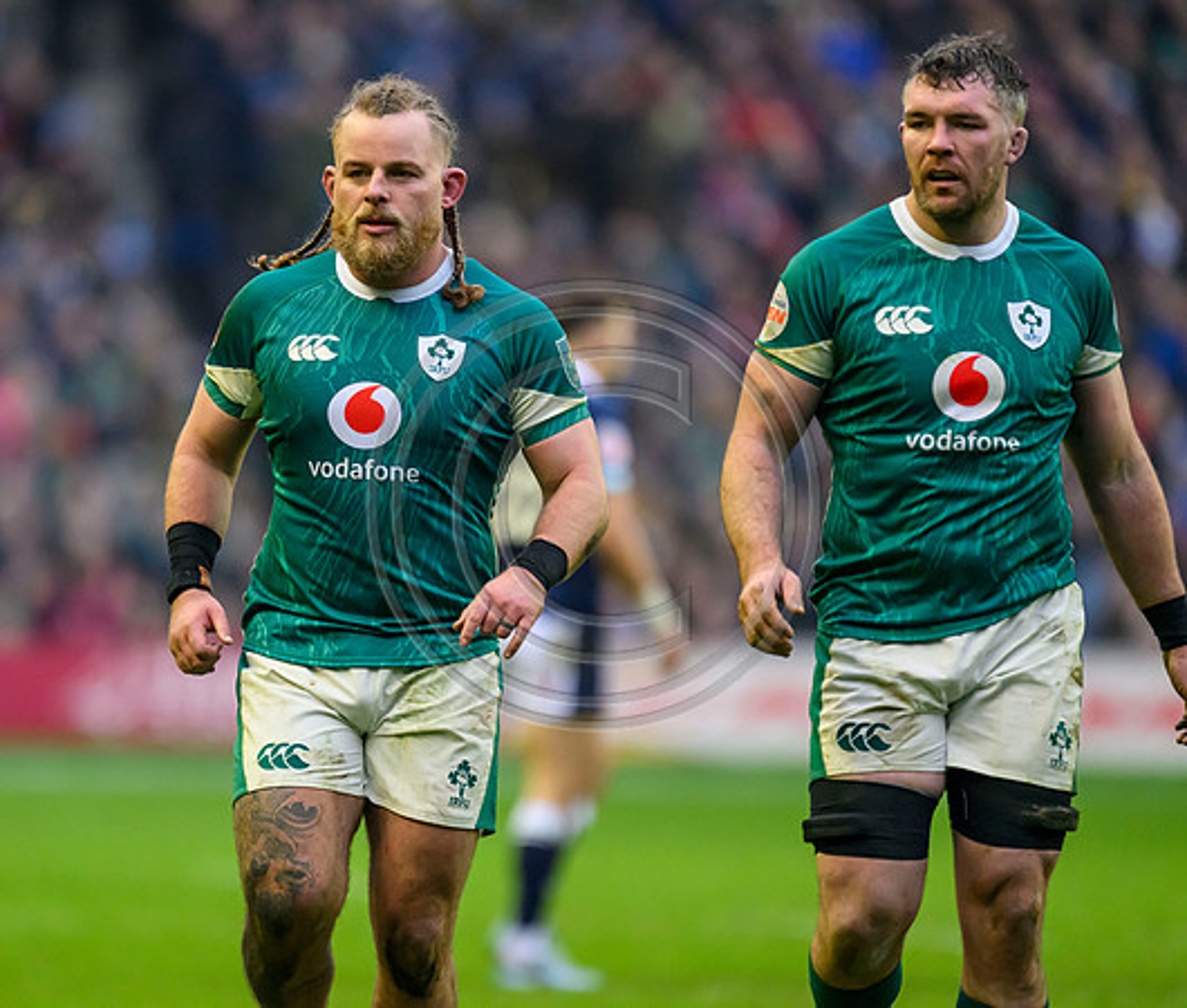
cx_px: 407
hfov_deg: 2.8
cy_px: 488
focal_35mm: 674
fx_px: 24261
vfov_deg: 2.4
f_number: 4
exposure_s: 1/1600
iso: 5000
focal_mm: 560
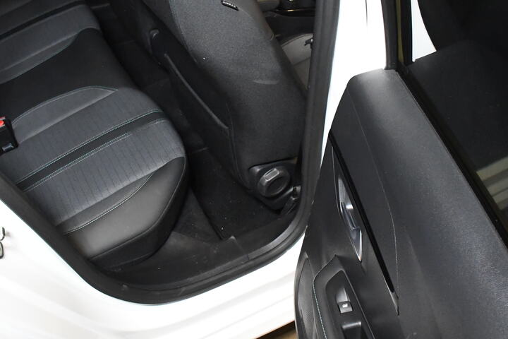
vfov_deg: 36.9
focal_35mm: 36
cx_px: 254
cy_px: 170
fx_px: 508
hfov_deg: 53.1
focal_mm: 18
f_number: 7.1
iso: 10000
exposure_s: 1/200
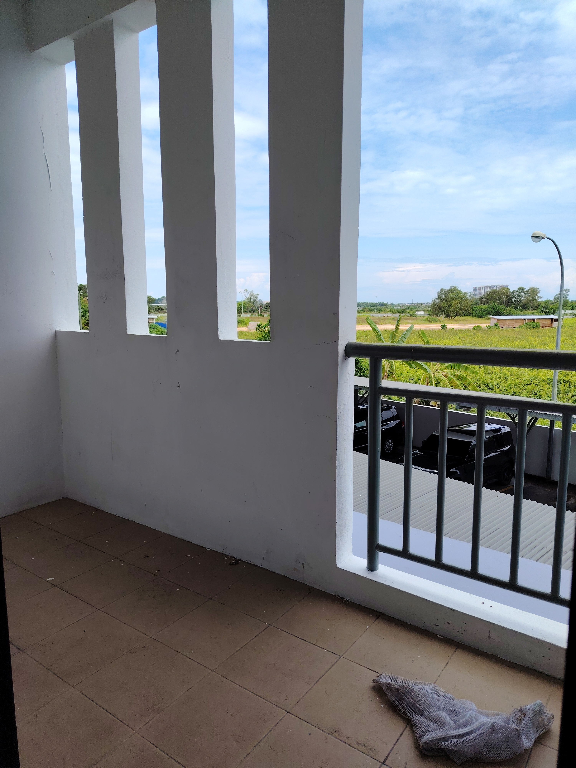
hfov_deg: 56.8
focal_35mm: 24
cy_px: 384
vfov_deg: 71.6
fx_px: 532
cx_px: 288
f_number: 1.75
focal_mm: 5.25
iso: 100
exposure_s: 1/693
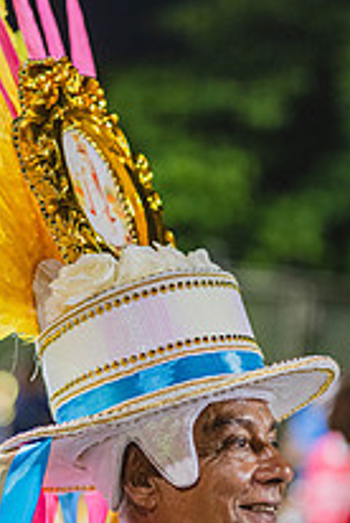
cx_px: 86
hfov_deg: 12.6
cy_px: 366
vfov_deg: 18.7
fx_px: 1584
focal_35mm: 109
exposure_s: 1/250
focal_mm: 50
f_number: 1.2
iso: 2000
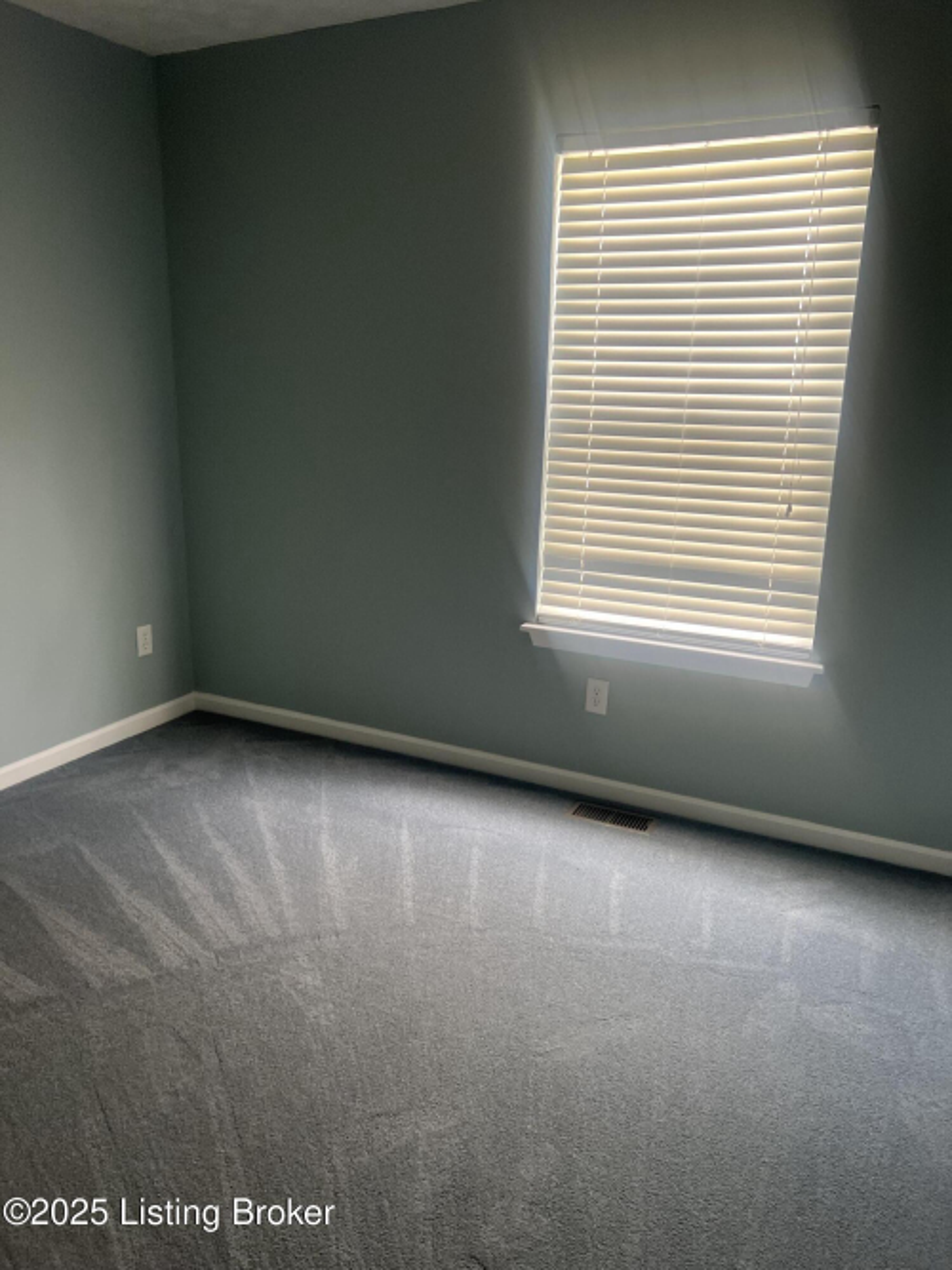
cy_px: 635
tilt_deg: -15.8
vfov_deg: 67.3
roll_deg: +0.7
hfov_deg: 53.0
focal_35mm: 26
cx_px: 476
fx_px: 954
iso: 125
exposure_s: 1/103
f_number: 1.5
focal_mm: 5.7
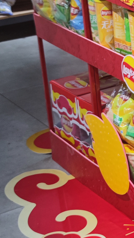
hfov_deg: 9.7
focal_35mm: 111
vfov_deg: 19.2
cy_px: 78
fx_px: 701
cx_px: 320
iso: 99
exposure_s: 1/100
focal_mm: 6.72
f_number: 1.69
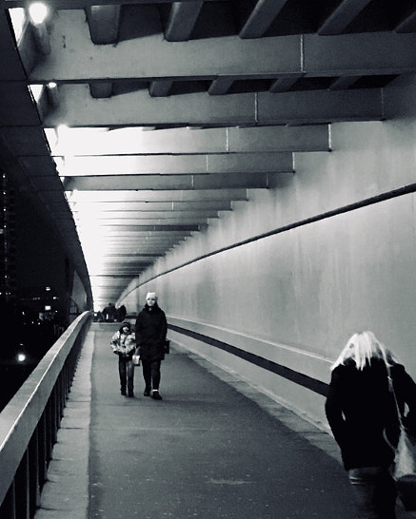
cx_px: -54
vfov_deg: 23.0
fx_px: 1277
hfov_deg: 17.8
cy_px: 249
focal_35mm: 83
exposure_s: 1/8
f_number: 2.2
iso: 160
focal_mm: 4.15
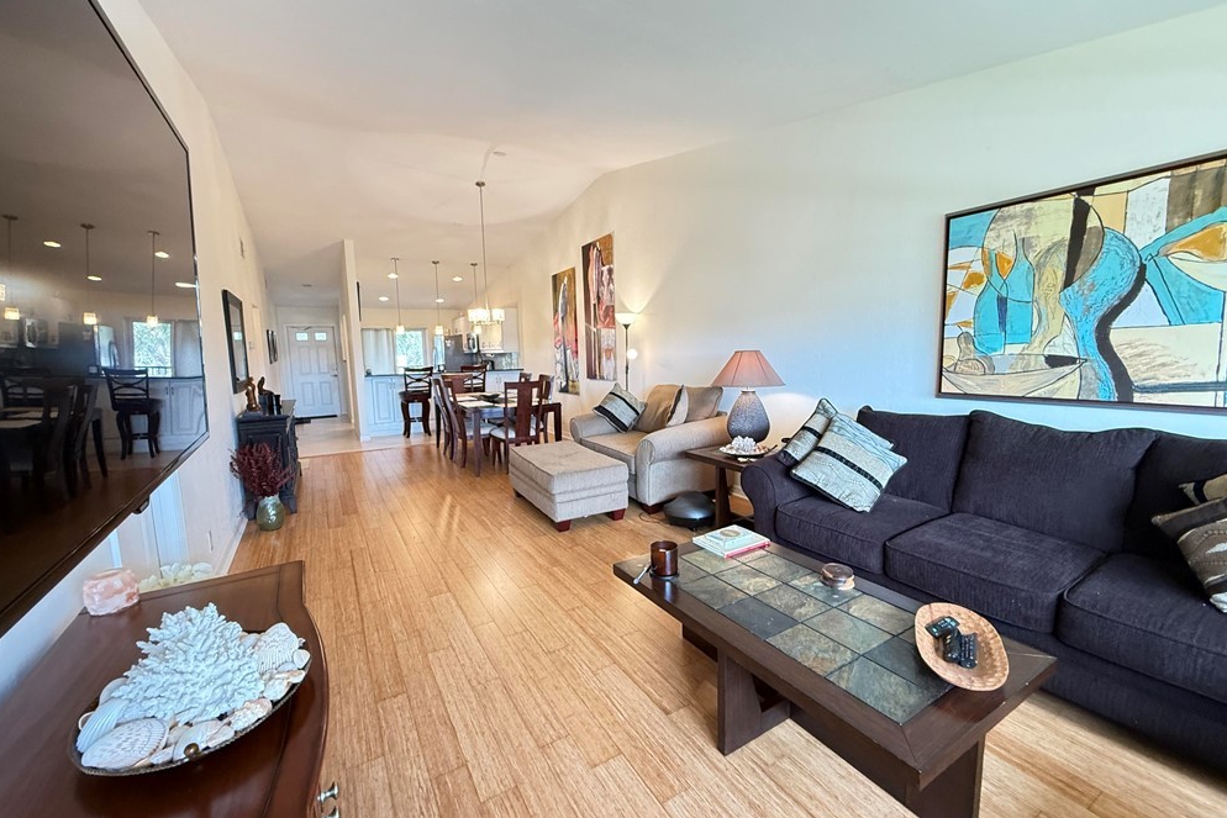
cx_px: 616
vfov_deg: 77.3
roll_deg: +1.0
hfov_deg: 100.4
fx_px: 511
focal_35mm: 15
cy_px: 411
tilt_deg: -6.9
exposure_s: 1/60
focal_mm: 2.22
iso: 500
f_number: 2.2
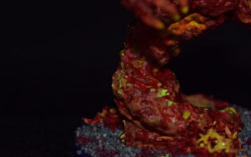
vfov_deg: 10.5
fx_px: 848
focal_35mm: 124
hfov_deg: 16.8
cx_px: 182
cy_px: 45
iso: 100
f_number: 5
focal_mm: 42
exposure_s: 1/30
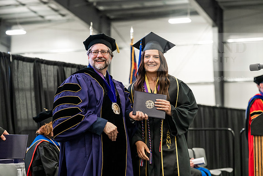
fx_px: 694
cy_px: 88
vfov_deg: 14.4
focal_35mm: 95
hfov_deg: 21.5
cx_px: 132
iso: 4000
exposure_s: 1/200
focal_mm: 95
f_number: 4
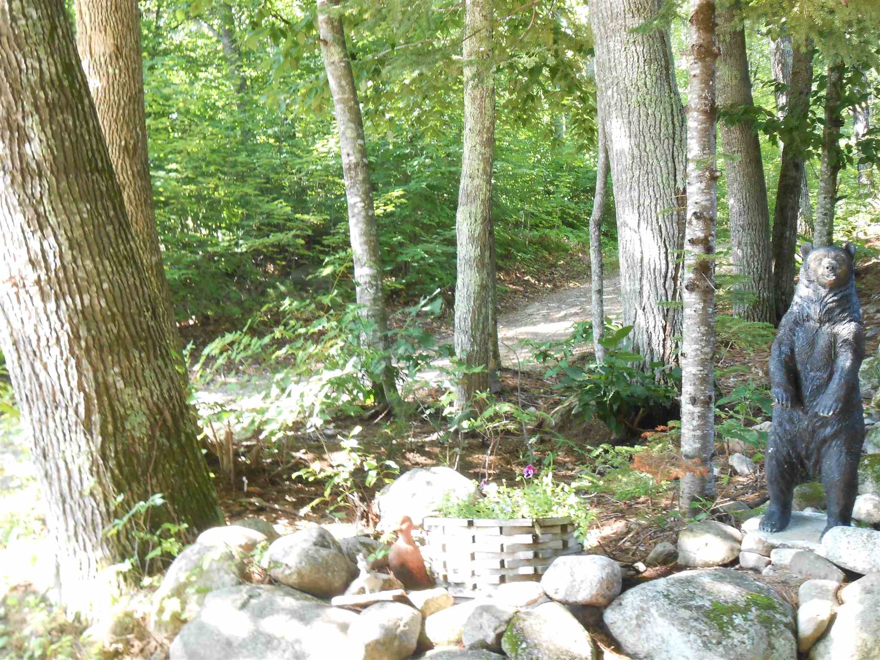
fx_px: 1119
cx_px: 440
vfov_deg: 32.9
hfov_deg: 42.9
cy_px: 330
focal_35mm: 44
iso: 250
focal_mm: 7.8
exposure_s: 1/30
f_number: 4.5
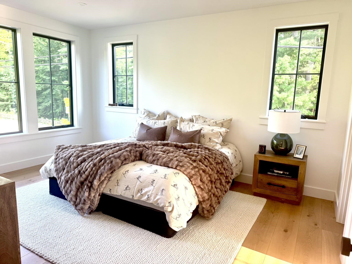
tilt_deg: -8.4
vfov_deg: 56.8
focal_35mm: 24
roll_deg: -0.9
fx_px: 244
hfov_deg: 71.6
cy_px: 132
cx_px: 176
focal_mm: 6.76
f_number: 1.78
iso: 125
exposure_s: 1/121
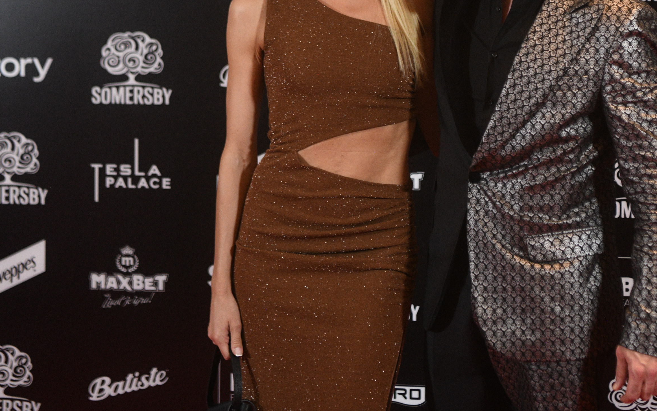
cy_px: 47
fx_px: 1683
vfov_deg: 13.8
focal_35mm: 94
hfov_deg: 22.0
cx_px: 445
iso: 2500
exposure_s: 1/160
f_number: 3.2
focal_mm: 52
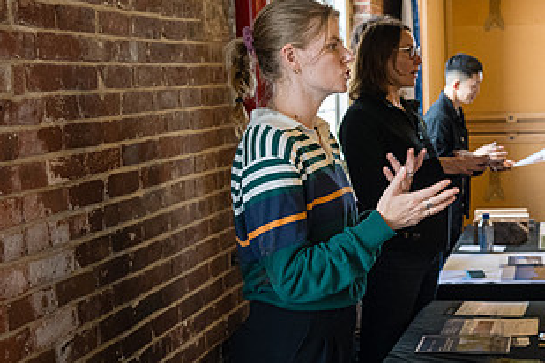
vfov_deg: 18.9
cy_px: 203
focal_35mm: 72
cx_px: 482
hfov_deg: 27.2
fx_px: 1090
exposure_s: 1/320
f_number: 4.5
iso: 4000
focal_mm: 35
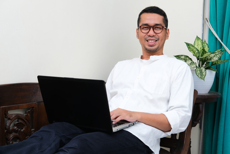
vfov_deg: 25.1
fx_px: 345
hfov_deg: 36.9
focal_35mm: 54
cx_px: 116
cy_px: 78
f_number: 5.6
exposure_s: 1/100
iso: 160
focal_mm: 35
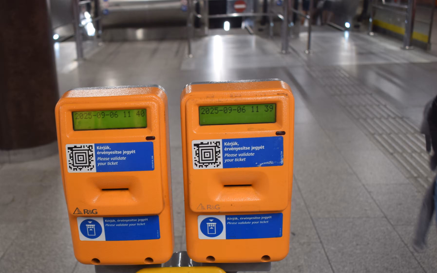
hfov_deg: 43.0
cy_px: 196
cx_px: 151
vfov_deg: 27.7
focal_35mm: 46
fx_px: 548
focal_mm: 18
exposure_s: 1/60
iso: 560
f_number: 4
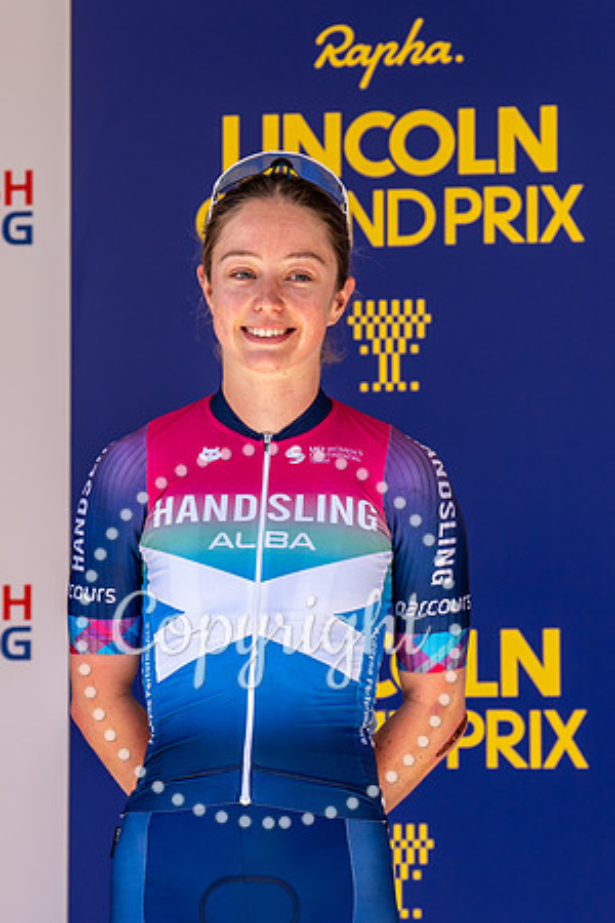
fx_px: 6076
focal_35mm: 237
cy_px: 442
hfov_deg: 5.8
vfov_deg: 8.7
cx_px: 263
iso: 500
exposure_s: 1/1000
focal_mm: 125
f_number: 4
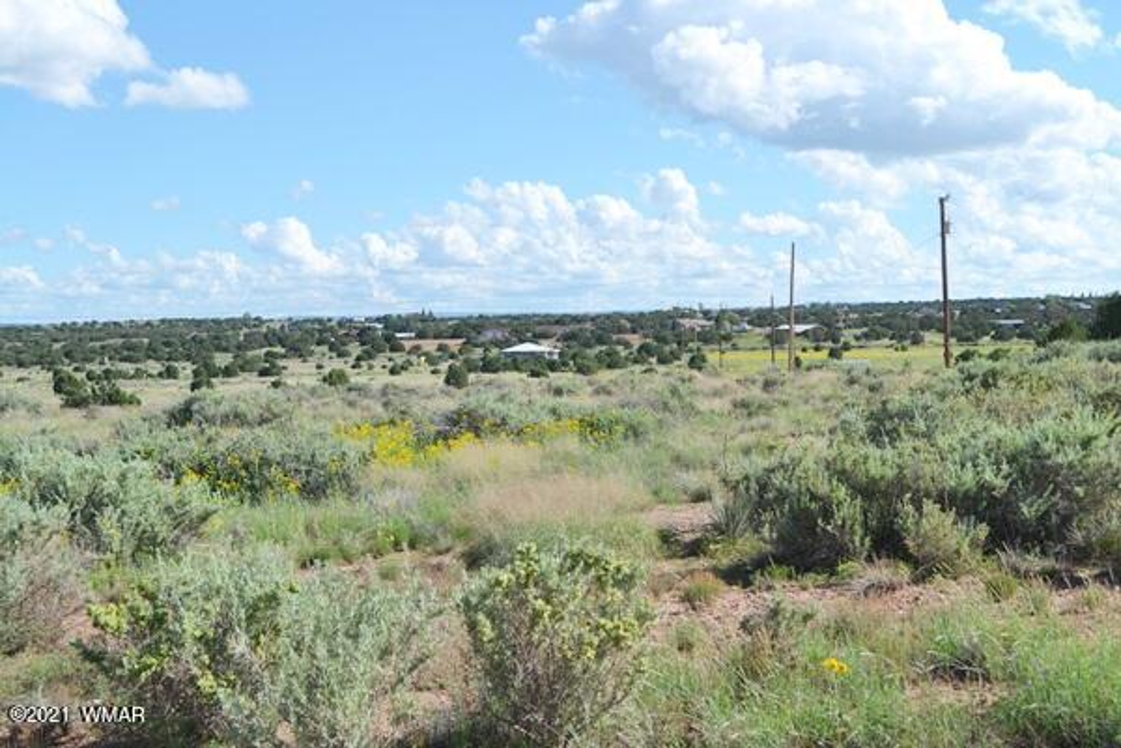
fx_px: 1495
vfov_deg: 28.1
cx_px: 560
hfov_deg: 41.1
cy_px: 374
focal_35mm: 48
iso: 100
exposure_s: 1/250
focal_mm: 32
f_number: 8
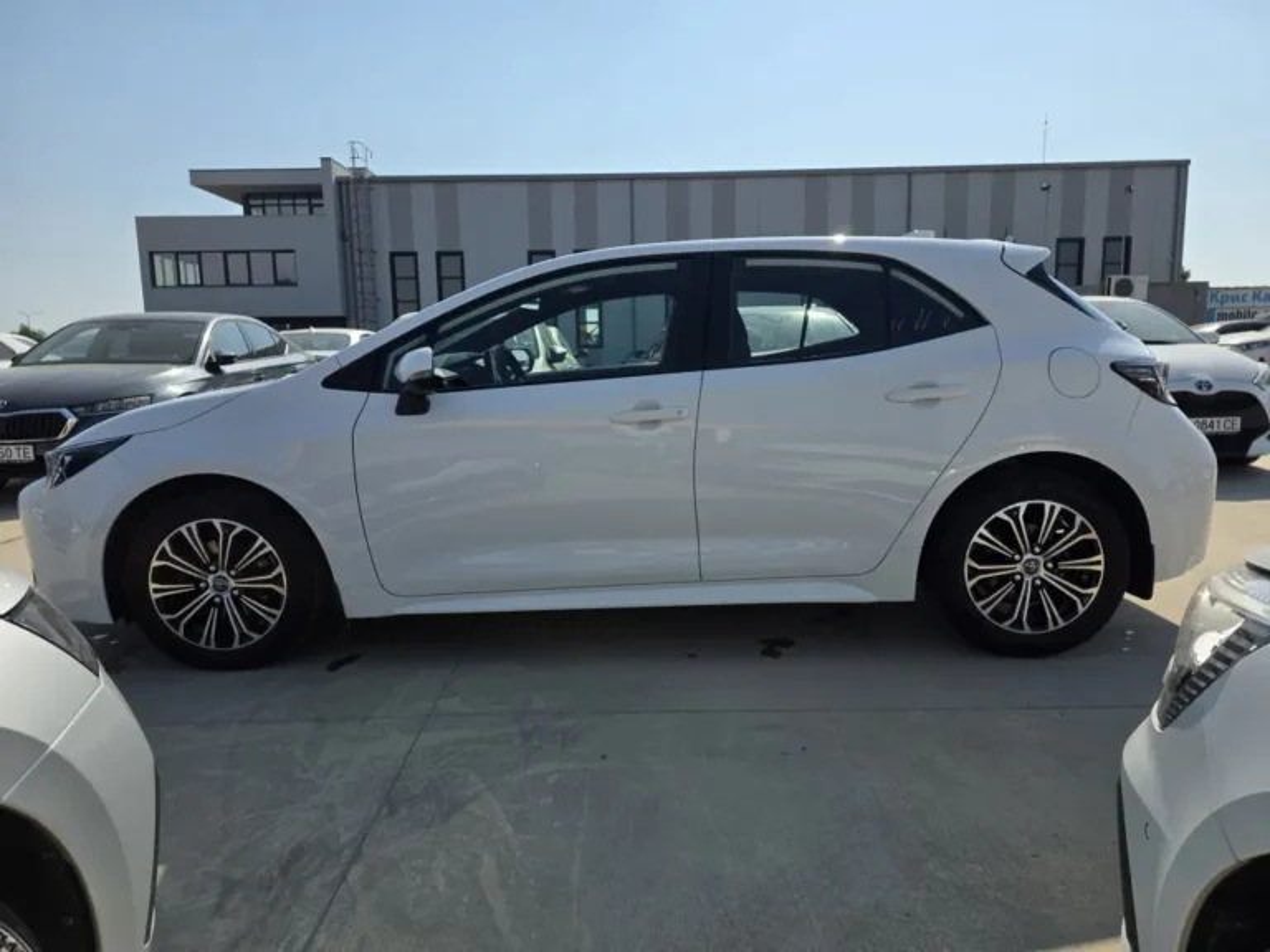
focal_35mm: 23
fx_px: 844
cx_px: 635
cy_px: 476
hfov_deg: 73.9
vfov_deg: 58.9
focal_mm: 6.25
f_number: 1.7
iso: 64
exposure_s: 1/7944
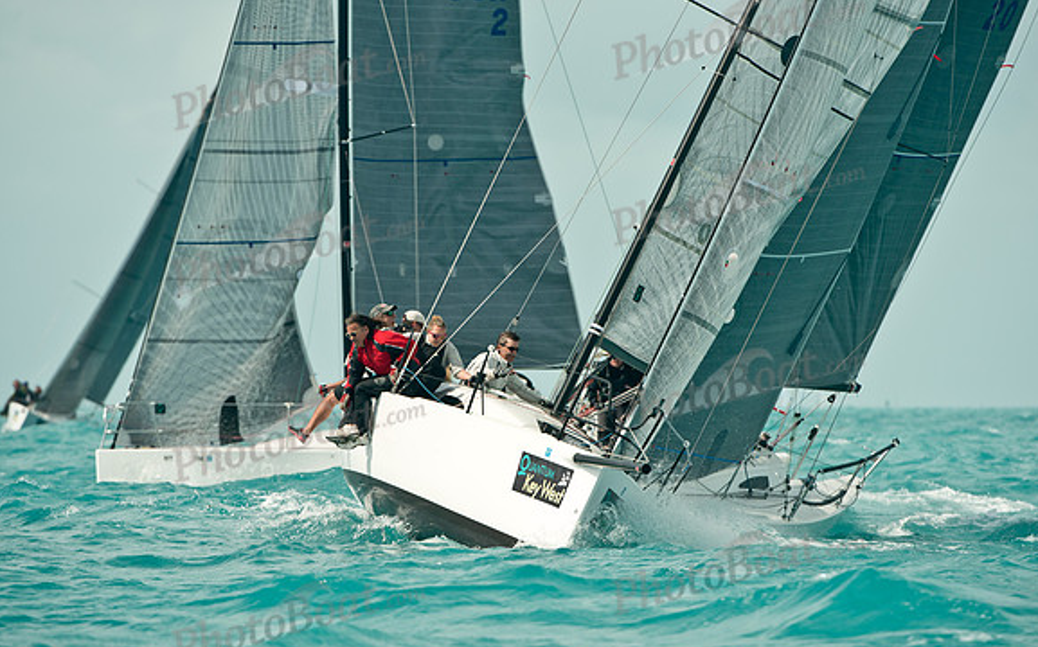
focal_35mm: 424
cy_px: 317
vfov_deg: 3.1
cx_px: 520
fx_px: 11989
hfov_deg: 5.0
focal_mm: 380
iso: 400
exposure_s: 1/1600
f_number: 9
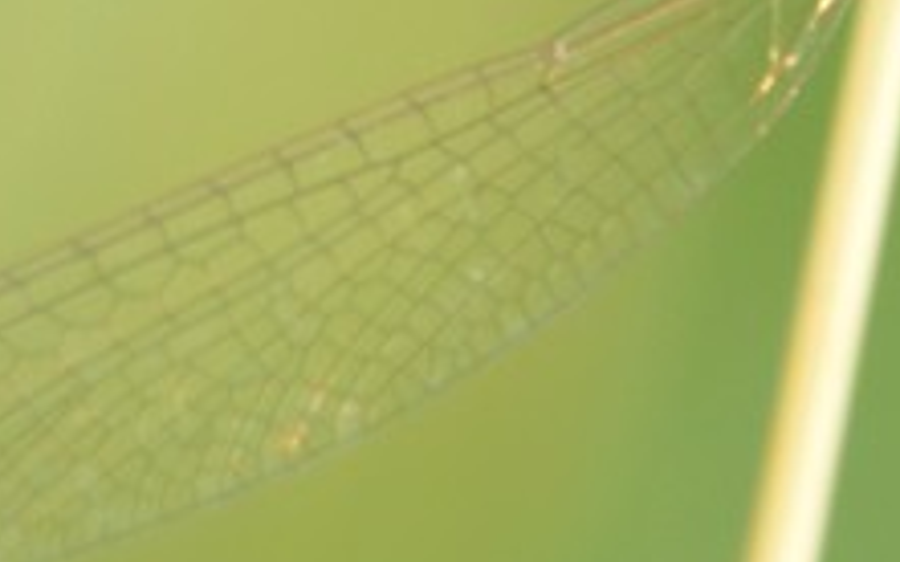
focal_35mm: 1460
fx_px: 35802
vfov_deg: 0.9
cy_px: 379
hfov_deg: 1.4
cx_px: 1336
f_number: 8
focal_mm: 220
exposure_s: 1/125
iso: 400
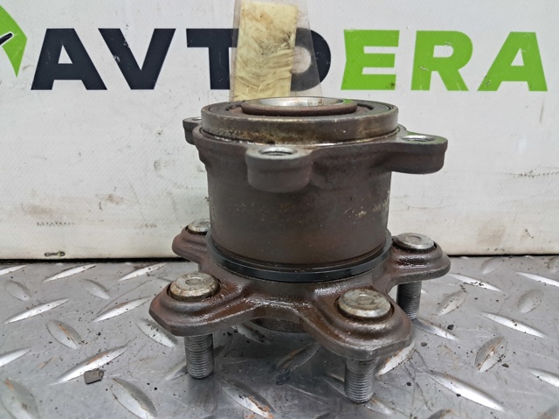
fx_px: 436
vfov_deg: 51.3
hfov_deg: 65.4
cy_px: 210
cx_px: 280
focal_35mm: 27
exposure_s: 1/50
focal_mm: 4
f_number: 1.8
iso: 200
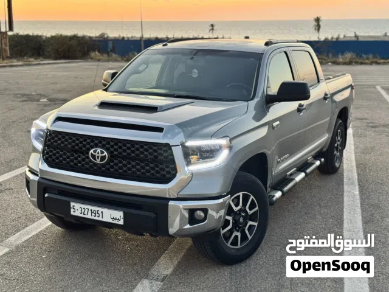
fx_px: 539
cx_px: 194
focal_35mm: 48
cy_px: 146
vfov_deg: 30.3
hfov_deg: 39.7
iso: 250
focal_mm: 6.76
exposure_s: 1/33
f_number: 1.78
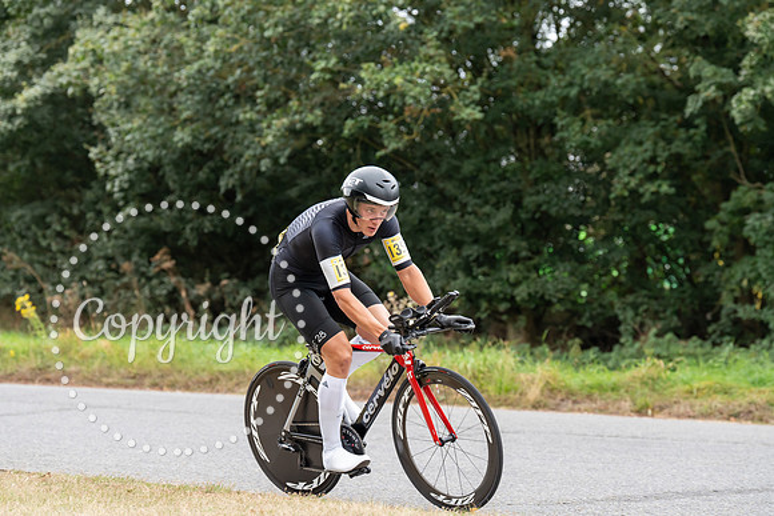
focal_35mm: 115
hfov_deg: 17.8
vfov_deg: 11.9
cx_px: 387
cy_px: 258
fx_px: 2473
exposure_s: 1/1000
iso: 1250
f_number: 4
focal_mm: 115
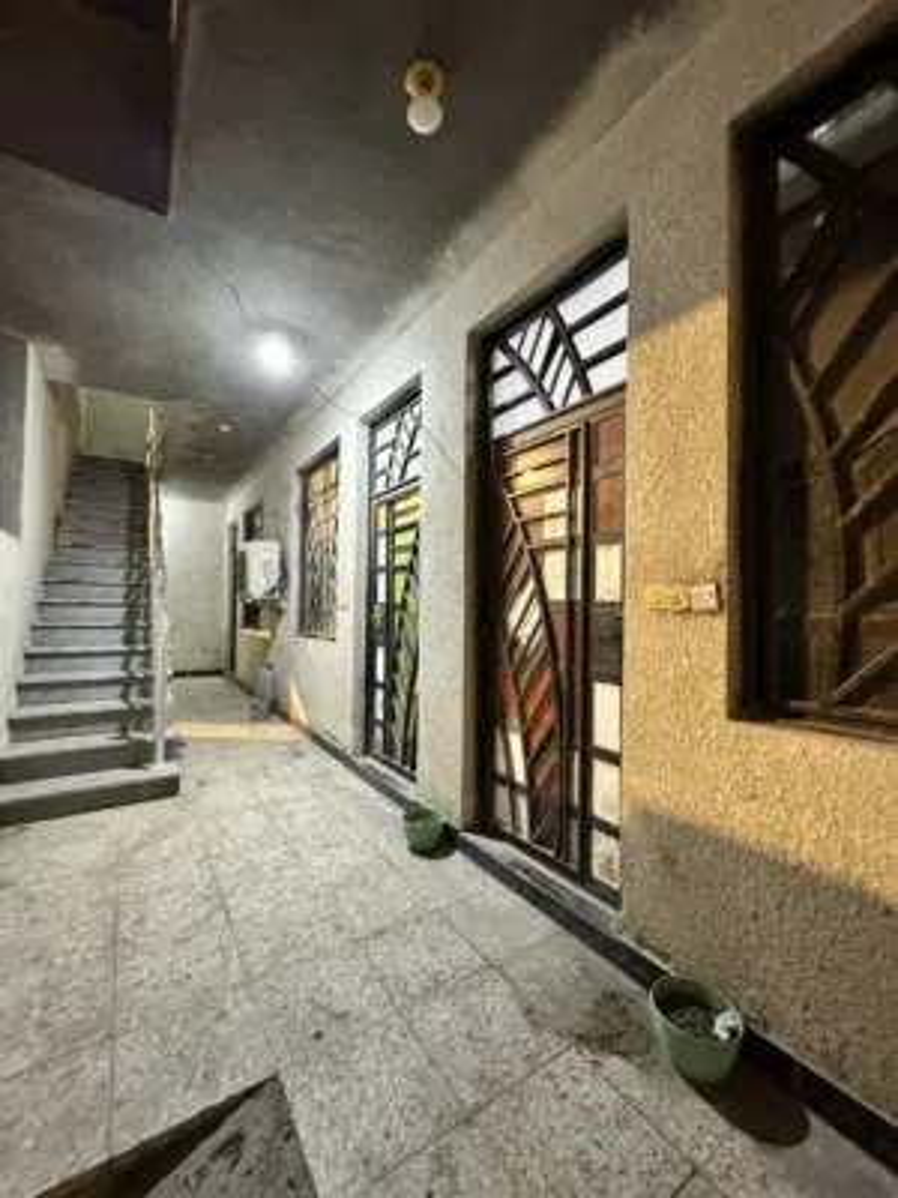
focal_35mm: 14
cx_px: 449
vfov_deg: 102.1
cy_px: 599
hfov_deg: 85.7
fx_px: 484
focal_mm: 2.22
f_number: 2.2
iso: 500
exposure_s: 1/50
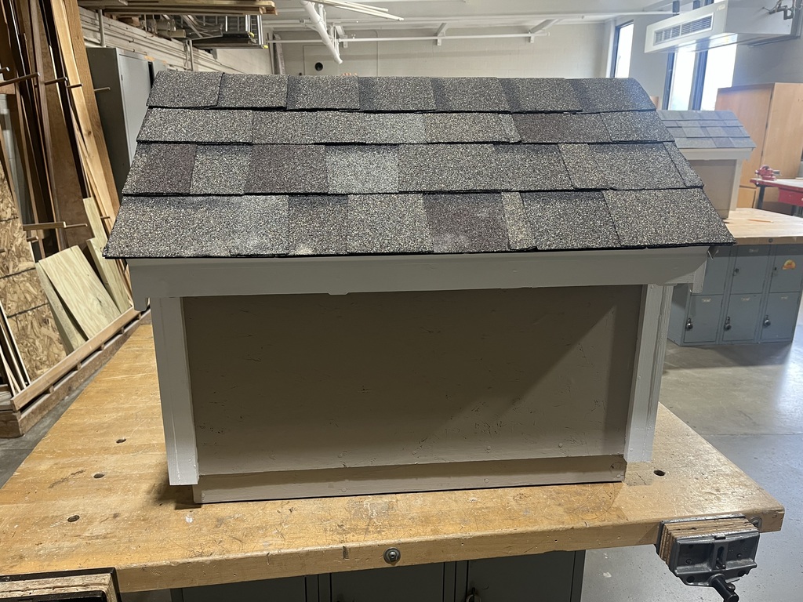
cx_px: 402
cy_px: 301
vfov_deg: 53.1
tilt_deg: -17.3
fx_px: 603
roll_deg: -0.1
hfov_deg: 67.3
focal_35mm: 26
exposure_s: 1/60
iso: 125
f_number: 1.6
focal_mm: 5.1
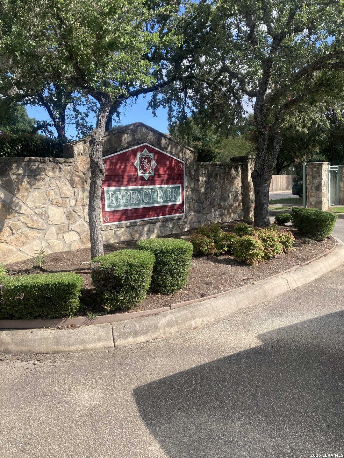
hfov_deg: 49.7
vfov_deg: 63.4
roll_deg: +2.0
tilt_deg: -8.2
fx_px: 371
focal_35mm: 28
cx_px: 172
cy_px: 229
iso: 20
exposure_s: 1/1091
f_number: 1.8
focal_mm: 3.99
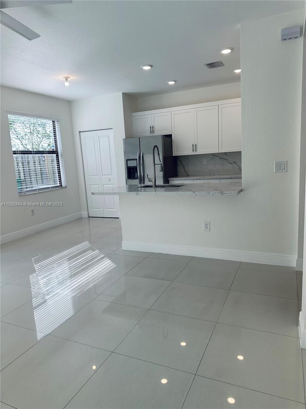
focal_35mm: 24
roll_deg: +2.8
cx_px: 153
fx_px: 283
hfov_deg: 56.8
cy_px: 204
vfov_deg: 71.6
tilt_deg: -8.6
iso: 80
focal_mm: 6.86
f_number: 1.78
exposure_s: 1/435
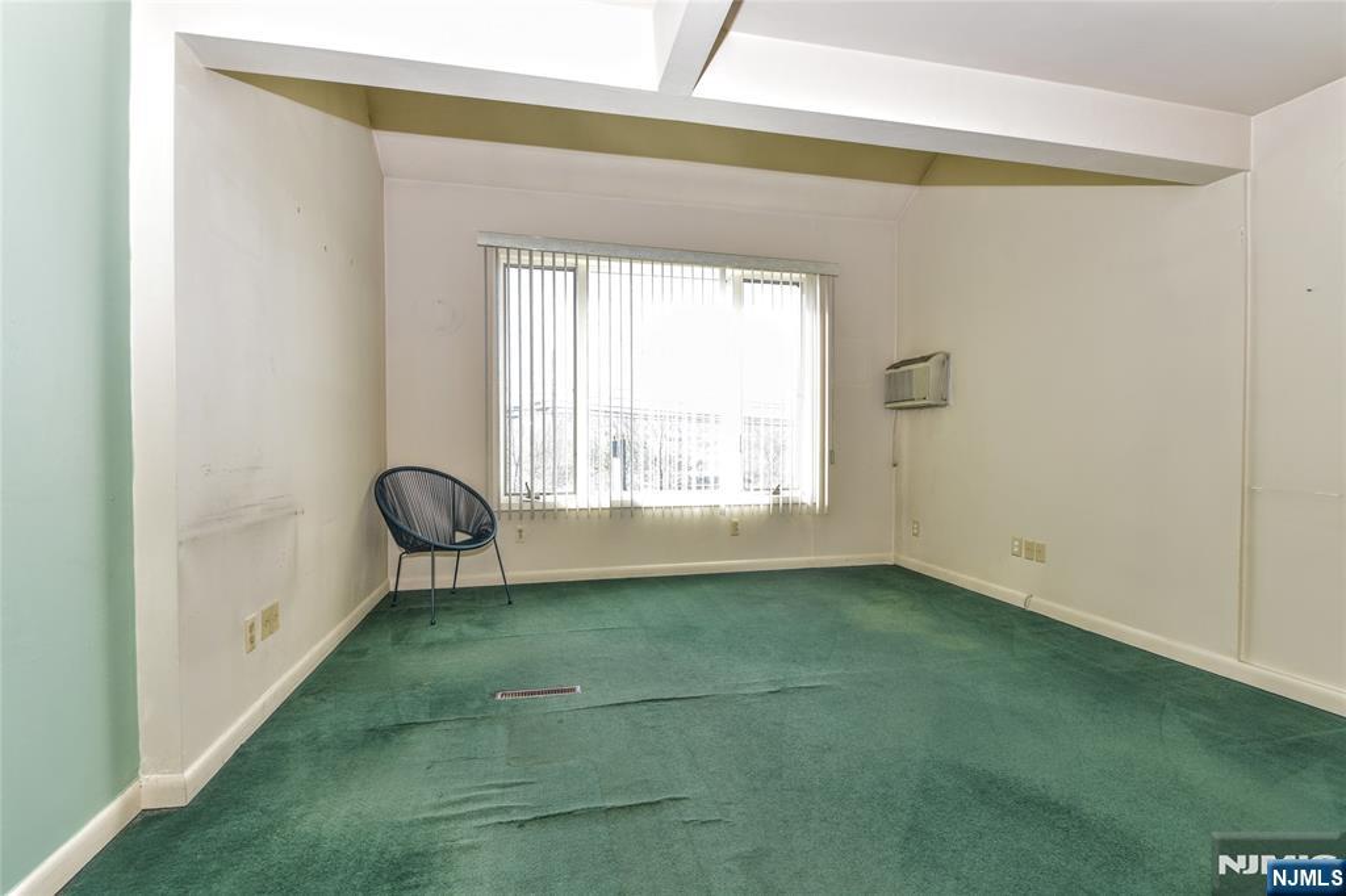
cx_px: 673
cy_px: 448
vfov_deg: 53.1
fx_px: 897
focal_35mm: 24
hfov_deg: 73.8
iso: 560
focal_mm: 24
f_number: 5.6
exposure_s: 1/125
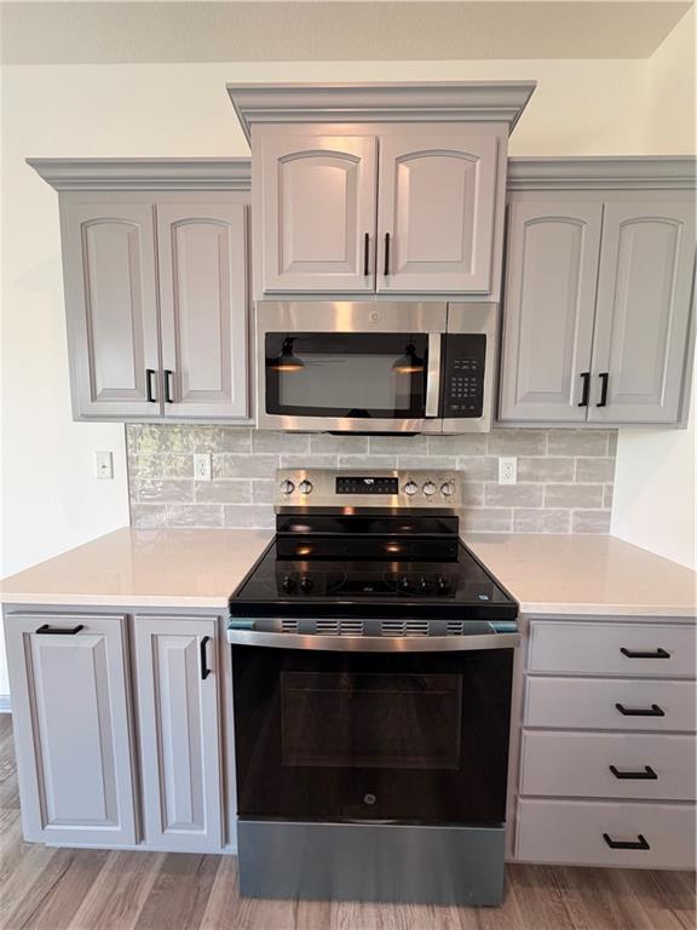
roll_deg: -0.2
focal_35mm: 14
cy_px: 465
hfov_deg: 85.7
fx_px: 376
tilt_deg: -6.4
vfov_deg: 102.1
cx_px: 348
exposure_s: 1/120
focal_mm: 2.22
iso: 200
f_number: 2.2
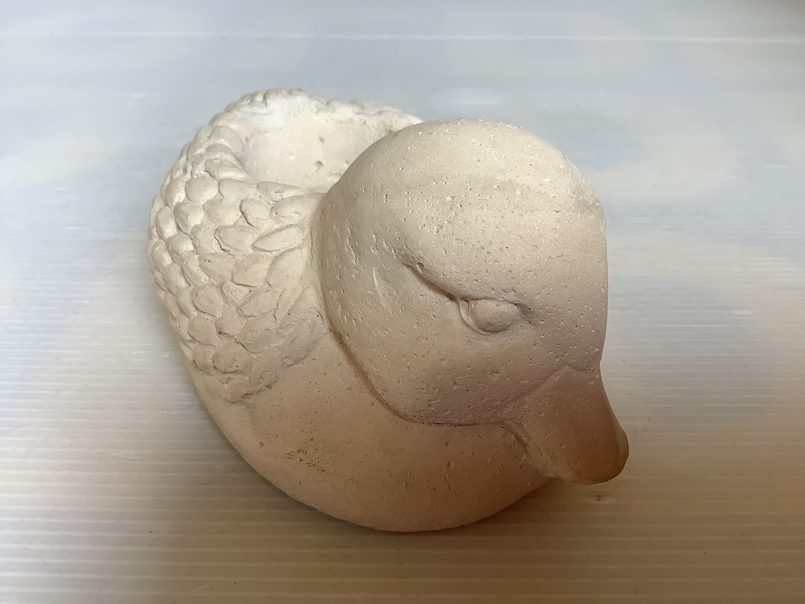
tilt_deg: -34.9
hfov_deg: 58.4
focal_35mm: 31
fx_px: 721
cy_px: 302
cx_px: 402
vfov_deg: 45.4
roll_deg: +0.2
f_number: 2.4
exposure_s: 1/50
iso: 50
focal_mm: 3.3
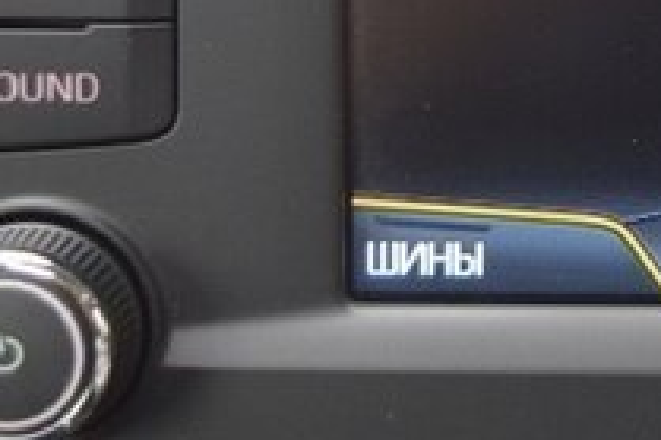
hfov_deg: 13.9
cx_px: 841
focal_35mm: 142
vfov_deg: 9.5
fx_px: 2605
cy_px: -76
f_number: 4.2
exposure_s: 1/50
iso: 400
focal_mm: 30
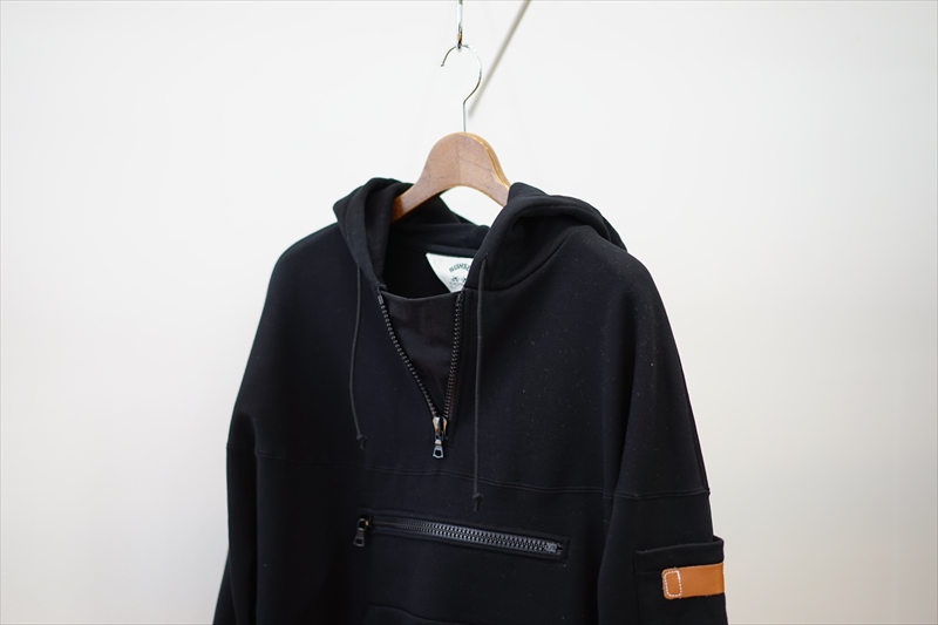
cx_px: 469
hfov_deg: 36.3
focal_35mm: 55
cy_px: 312
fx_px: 1433
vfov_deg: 24.6
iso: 200
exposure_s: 1/60
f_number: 1.8
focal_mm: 55
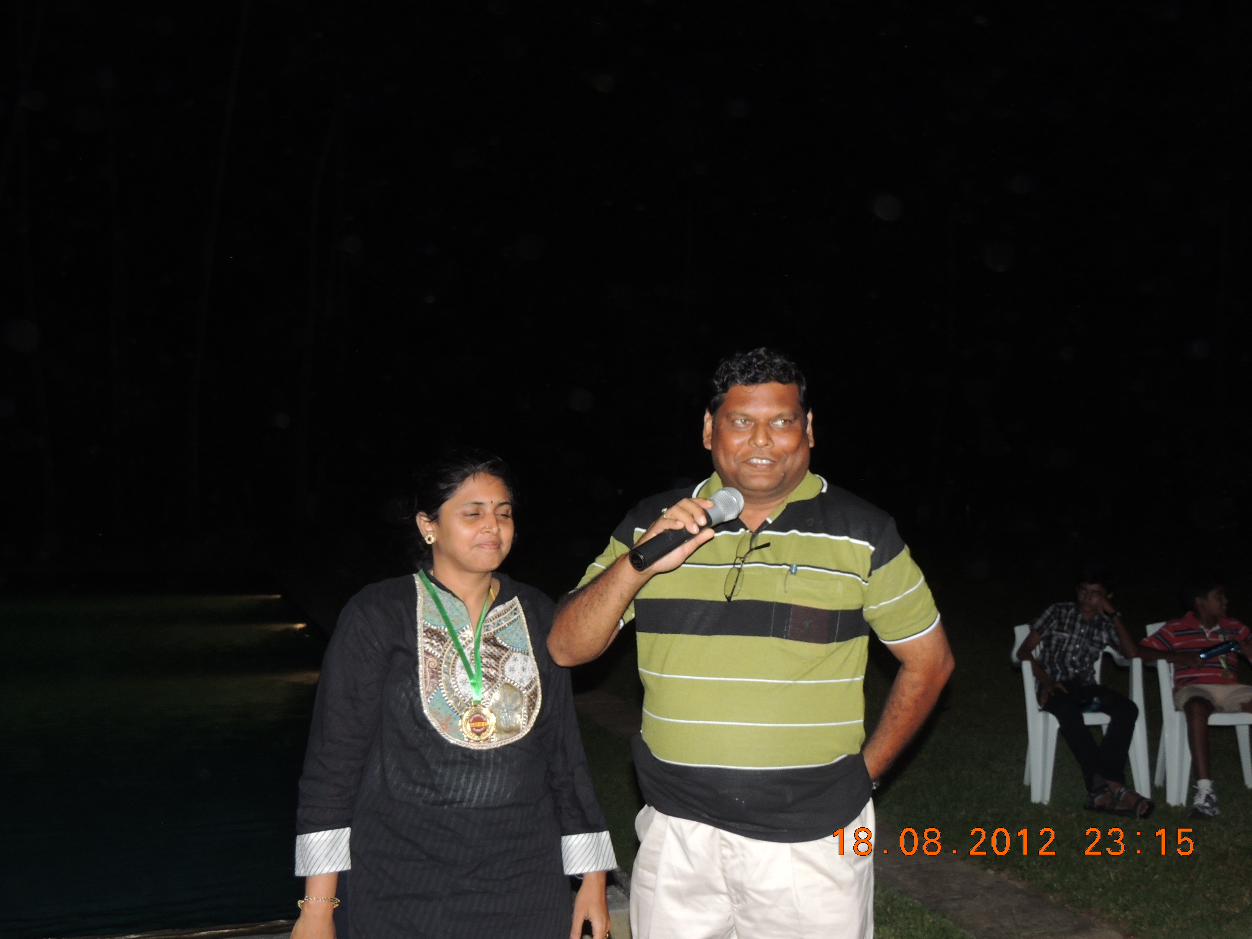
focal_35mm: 40
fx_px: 1447
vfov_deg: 36.0
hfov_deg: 46.8
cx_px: 626
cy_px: 470
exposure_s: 1/30
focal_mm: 7.1
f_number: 3.3
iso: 250
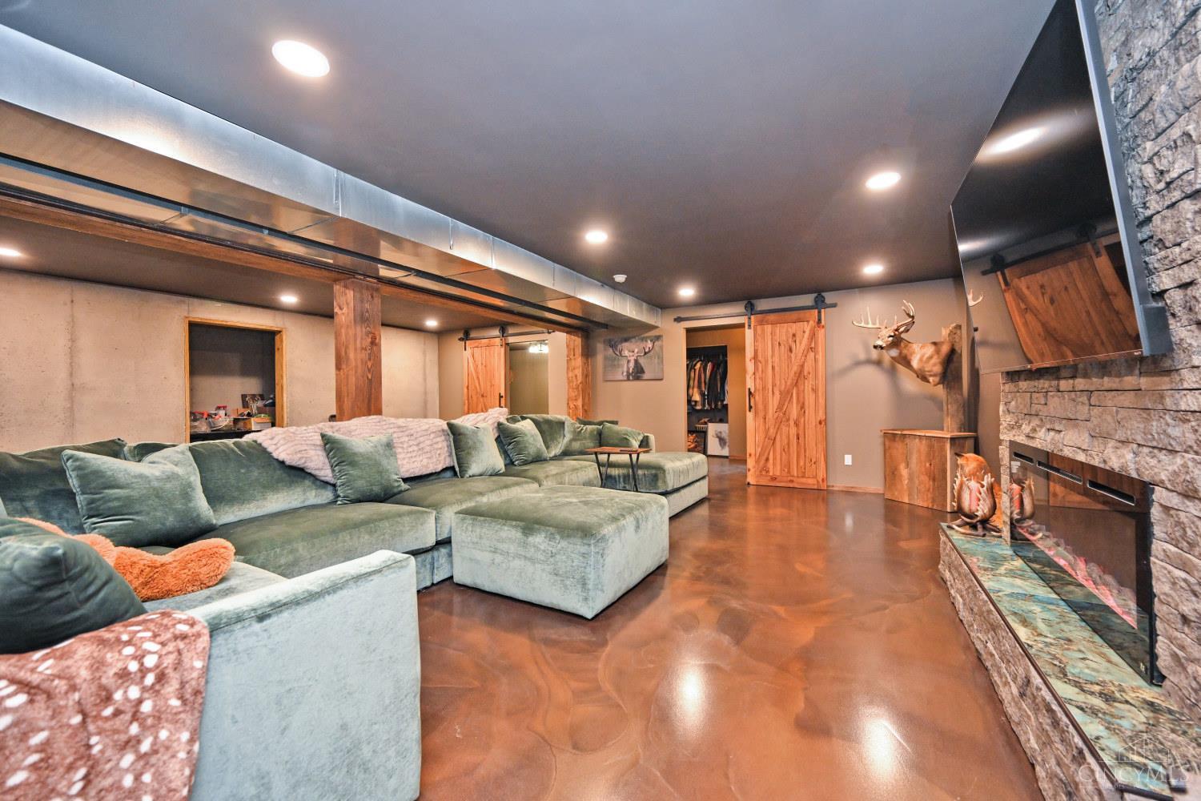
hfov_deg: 104.3
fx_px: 467
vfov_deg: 81.2
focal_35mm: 14
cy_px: 400
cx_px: 600
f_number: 4
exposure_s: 1/60
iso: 1400
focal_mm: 14
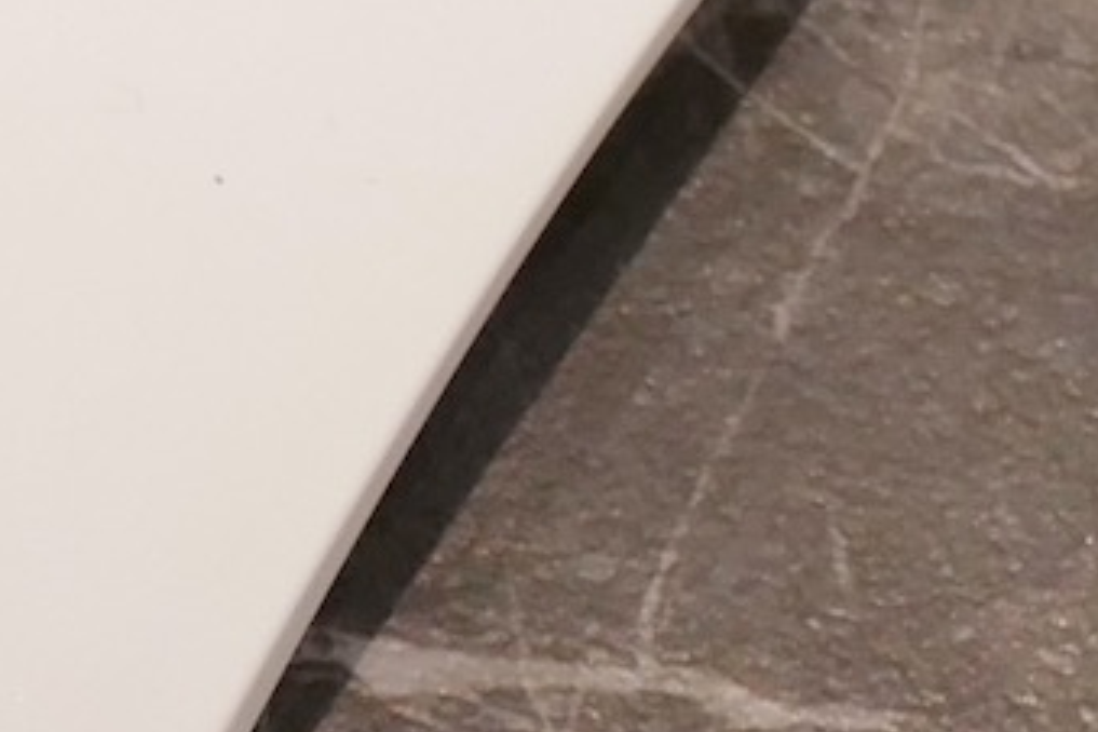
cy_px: 1132
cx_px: -1247
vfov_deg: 1.6
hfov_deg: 2.4
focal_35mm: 849
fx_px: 25892
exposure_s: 1/80
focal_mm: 52.4
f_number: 4
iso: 400
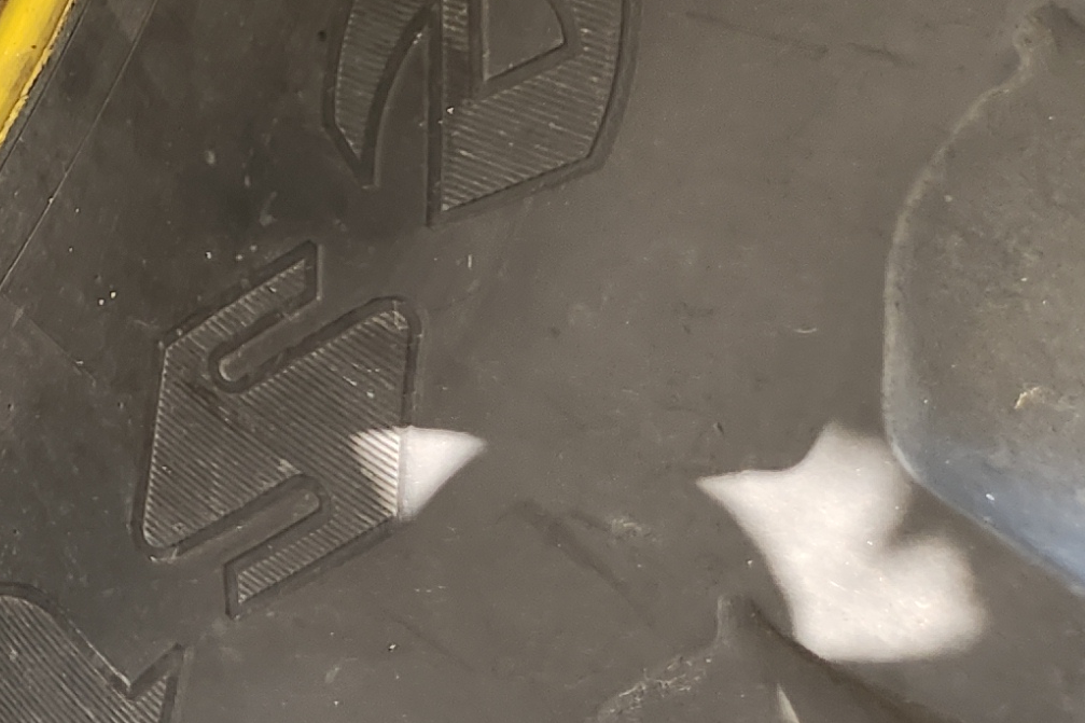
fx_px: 2863
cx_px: -846
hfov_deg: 17.5
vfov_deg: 14.2
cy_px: -12
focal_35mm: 95
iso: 100
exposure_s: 1/180
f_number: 1.8
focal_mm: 5.4
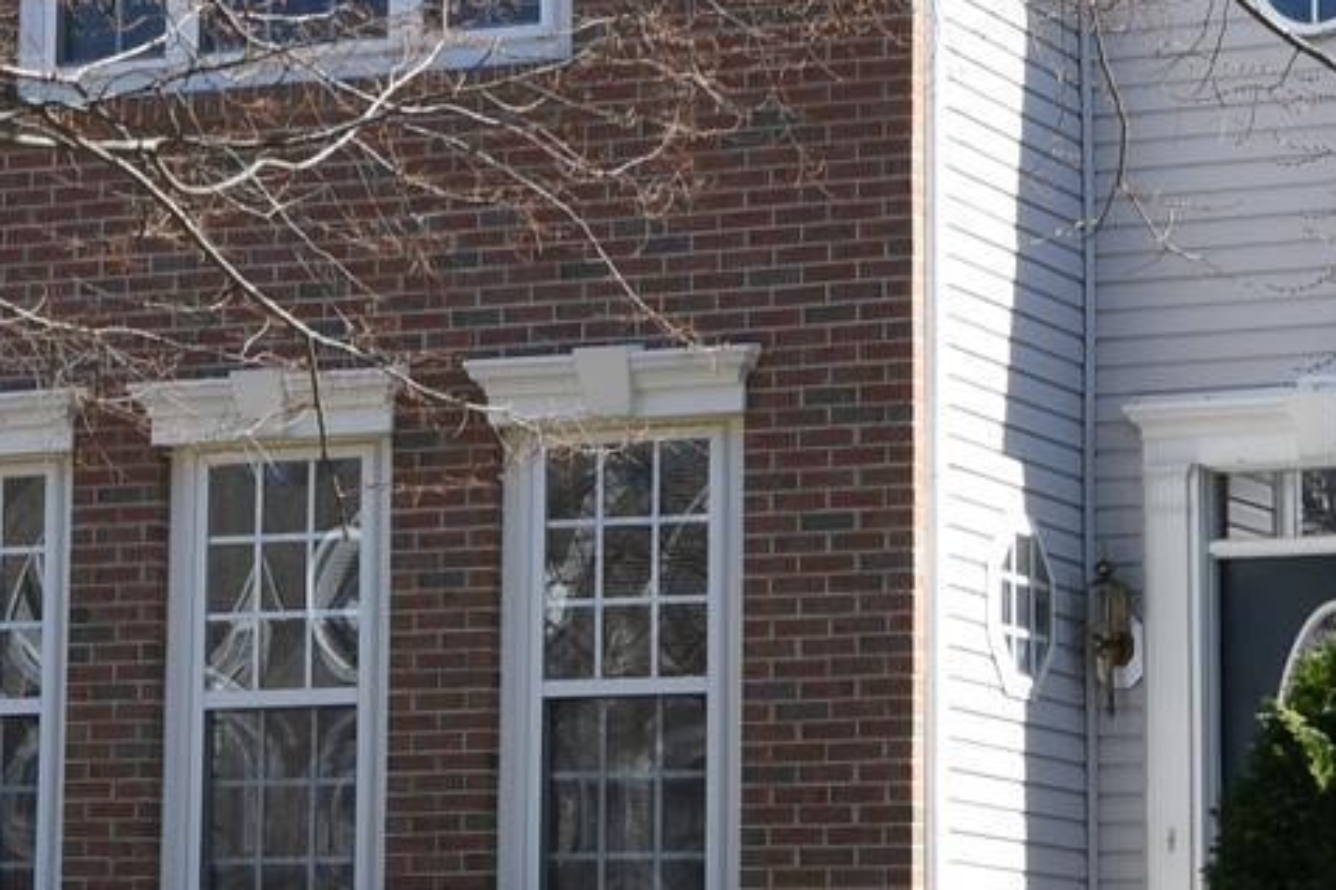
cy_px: 333
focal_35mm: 142
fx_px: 5268
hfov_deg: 14.4
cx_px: 514
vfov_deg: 9.7
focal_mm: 22
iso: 200
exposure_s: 1/160
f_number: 10
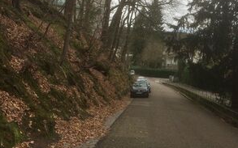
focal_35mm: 42
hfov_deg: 47.2
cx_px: 120
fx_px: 272
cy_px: 59
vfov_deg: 30.4
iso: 32
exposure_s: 1/357
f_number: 2.2
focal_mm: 4.15
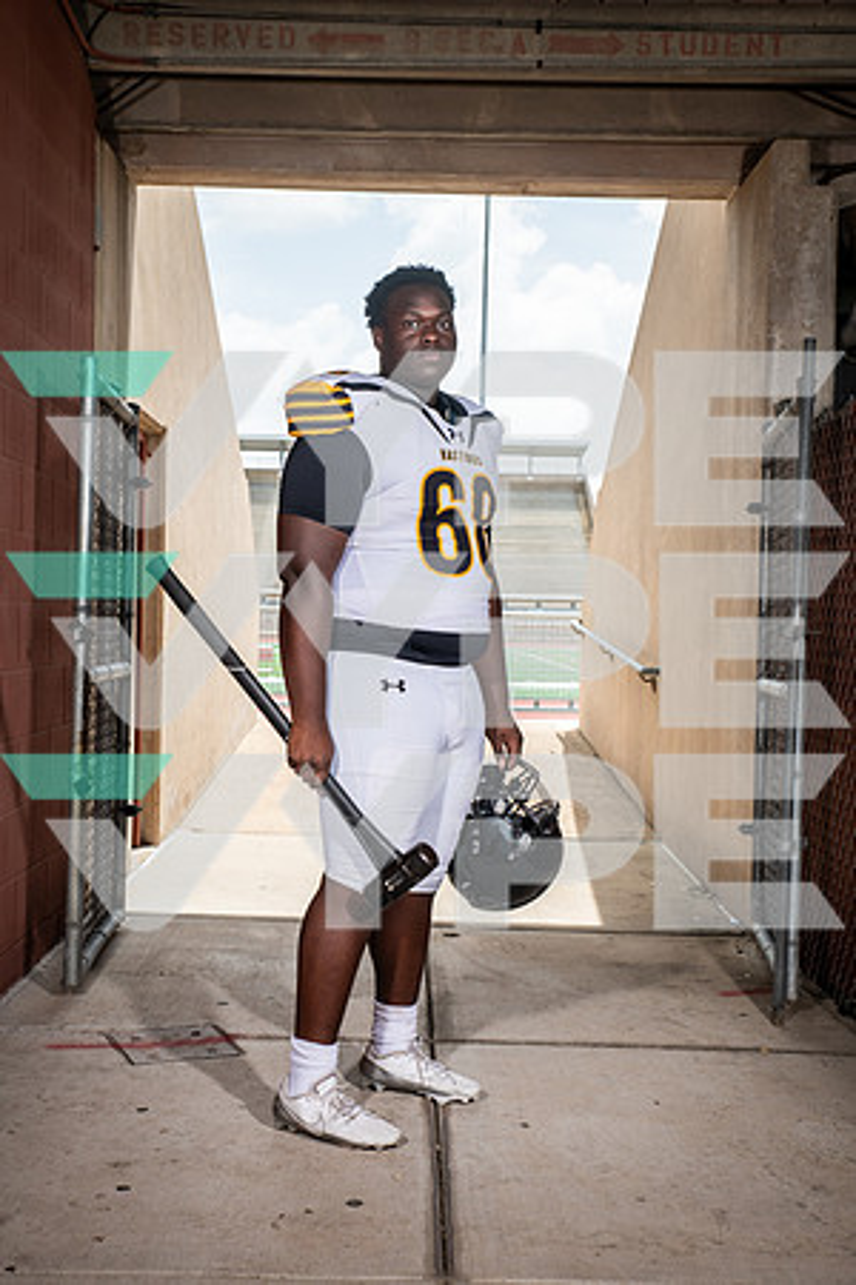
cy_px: 642
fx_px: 1641
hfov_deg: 29.2
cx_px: 428
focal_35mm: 46
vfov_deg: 42.7
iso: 125
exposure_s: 1/400
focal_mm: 46
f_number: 7.1
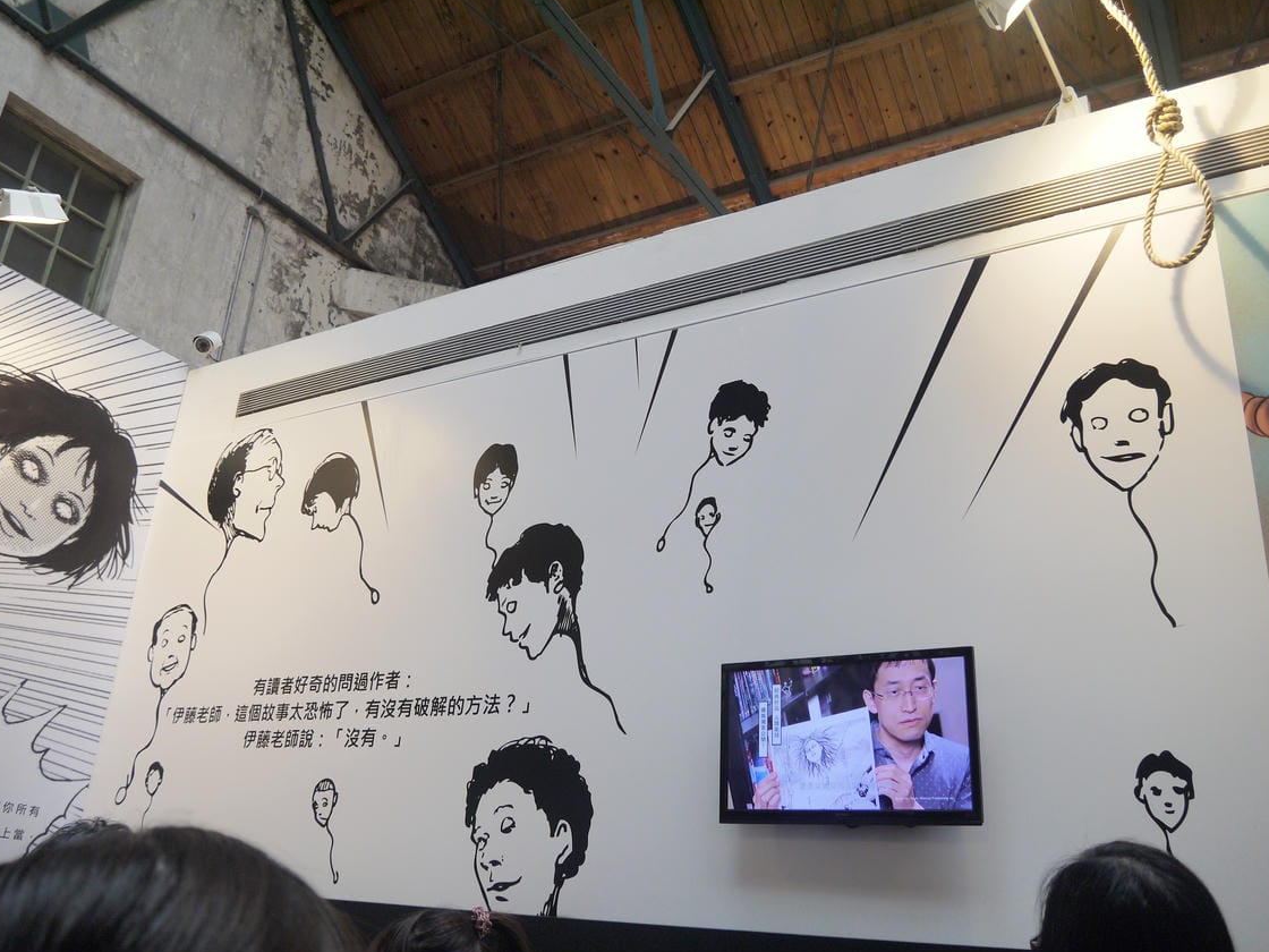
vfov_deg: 46.8
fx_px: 1100
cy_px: 481
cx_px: 616
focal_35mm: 30
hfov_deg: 60.0
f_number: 3.5
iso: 160
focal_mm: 14
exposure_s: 1/80
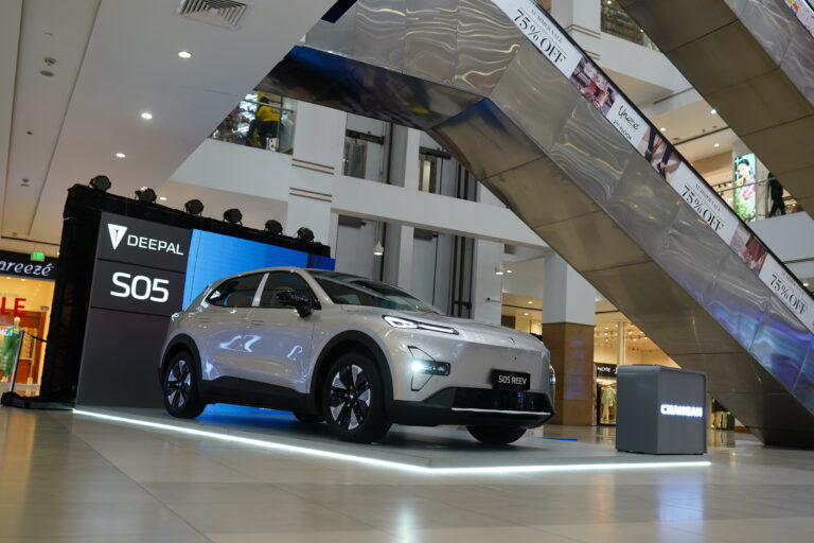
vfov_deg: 37.9
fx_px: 791
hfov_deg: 54.4
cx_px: 407
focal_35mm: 35
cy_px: 272
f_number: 2.8
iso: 320
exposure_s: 1/125
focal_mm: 35
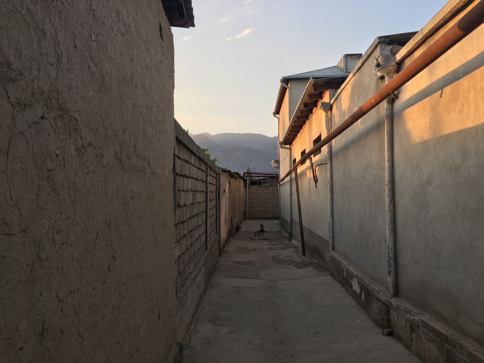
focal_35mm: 29
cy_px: 182
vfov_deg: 48.2
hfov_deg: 61.7
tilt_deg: +1.8
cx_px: 242
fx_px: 405
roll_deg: +2.0
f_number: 2.2
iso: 25
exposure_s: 1/242
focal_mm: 4.15
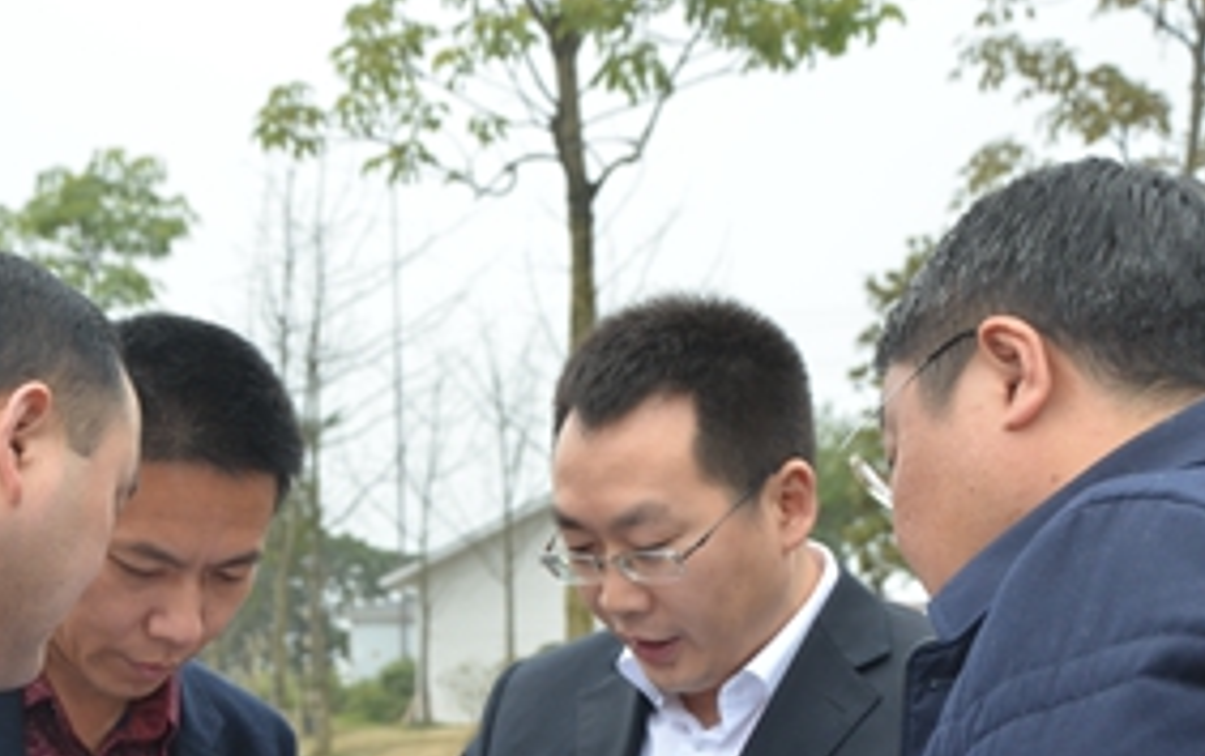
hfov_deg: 25.5
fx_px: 2663
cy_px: 694
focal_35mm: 81
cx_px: 491
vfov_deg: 15.9
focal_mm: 30
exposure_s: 1/100
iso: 400
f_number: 5
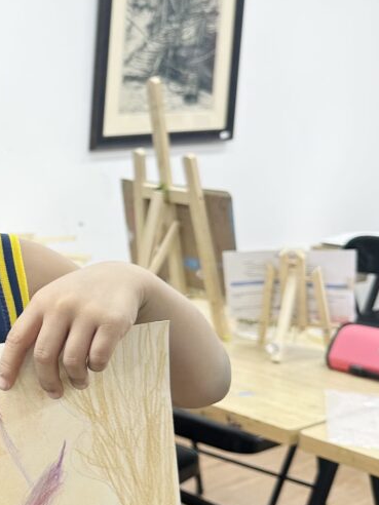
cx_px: -118
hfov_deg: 20.6
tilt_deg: -11.5
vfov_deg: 29.8
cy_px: 293
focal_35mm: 65
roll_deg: -0.6
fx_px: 949
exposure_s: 1/100
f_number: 1.78
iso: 64
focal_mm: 6.86
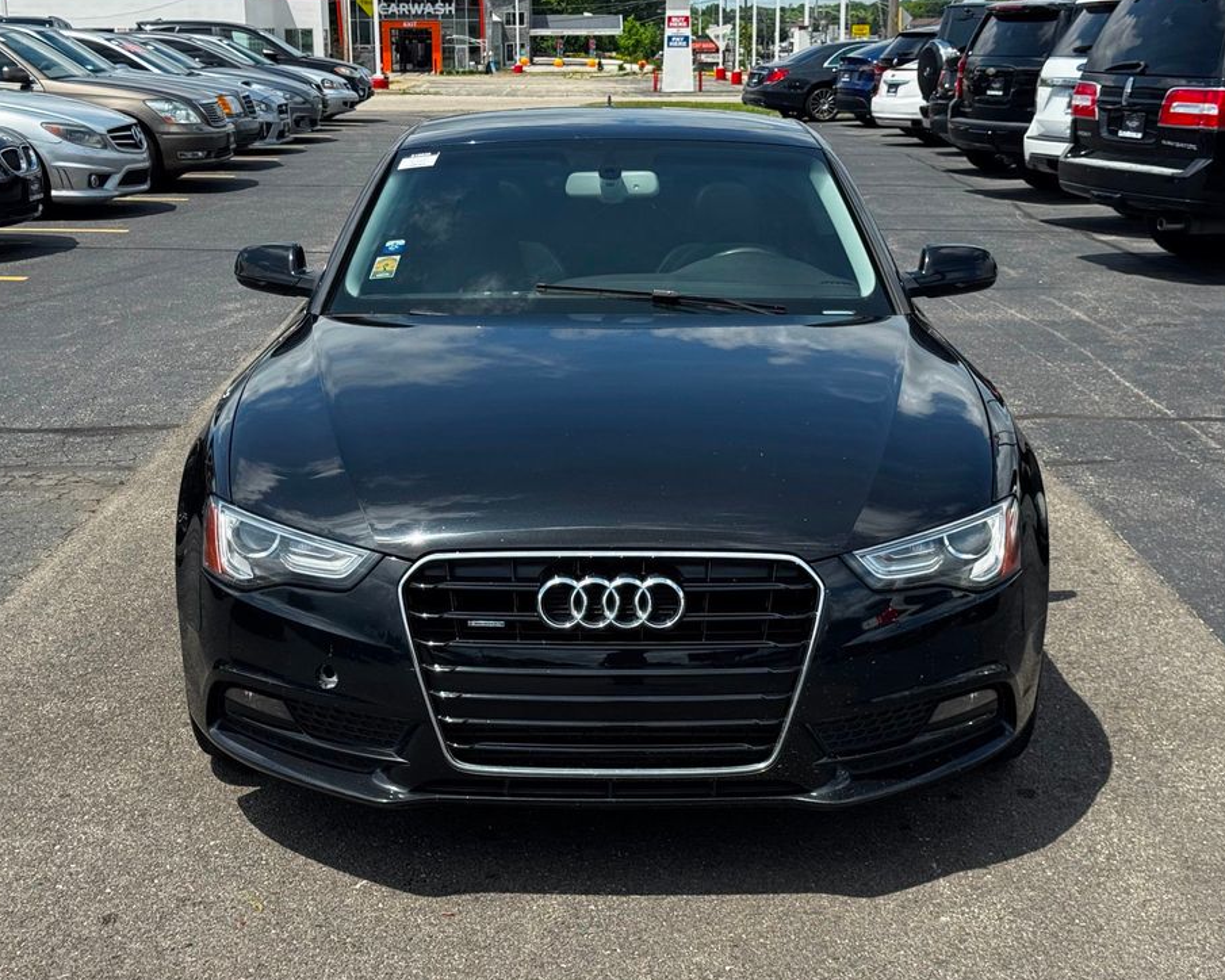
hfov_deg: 35.4
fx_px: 1922
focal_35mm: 53
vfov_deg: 28.6
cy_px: 501
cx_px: 594
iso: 64
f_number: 1.78
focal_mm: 6.76
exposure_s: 1/2717
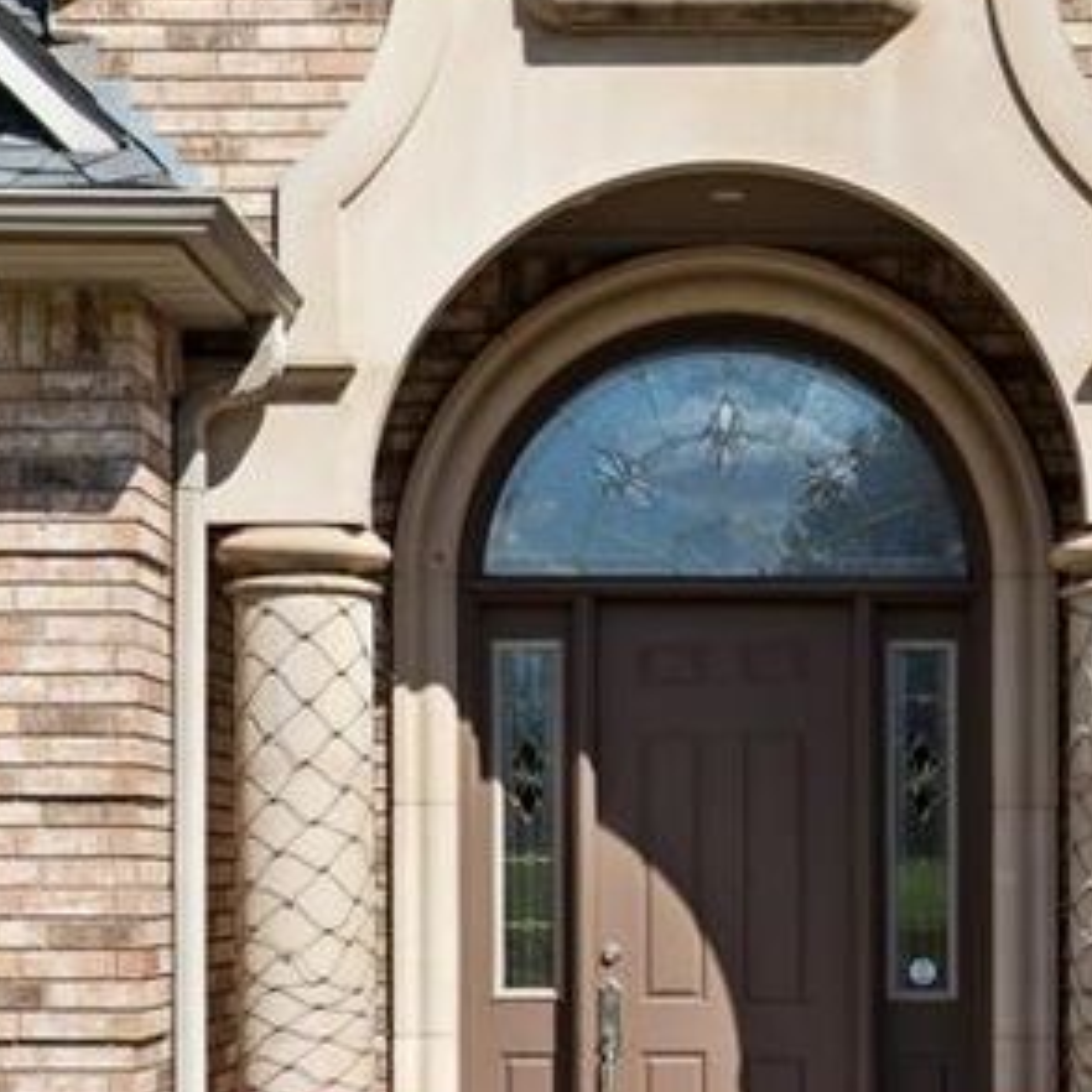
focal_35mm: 76
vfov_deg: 22.2
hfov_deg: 22.7
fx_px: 2712
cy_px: 981
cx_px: 728
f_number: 1.4
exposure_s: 1/8000
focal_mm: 35
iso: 100
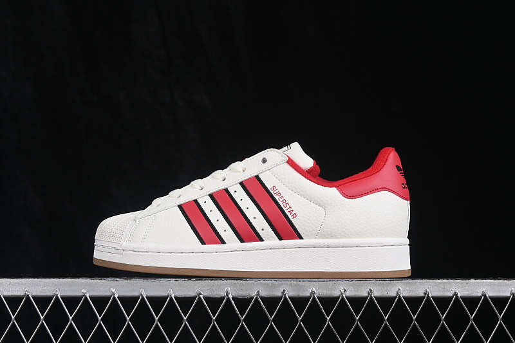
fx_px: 1073
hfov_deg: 27.0
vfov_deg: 18.2
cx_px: 258
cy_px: 172
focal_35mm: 75
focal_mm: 50
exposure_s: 1/80
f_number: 8
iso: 160
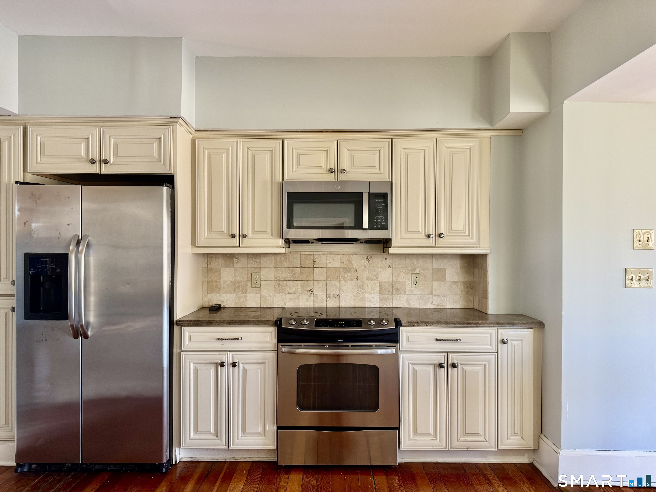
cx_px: 328
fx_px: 455
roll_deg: -0.4
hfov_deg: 71.6
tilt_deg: -0.6
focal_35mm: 24
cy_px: 246
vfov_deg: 56.8
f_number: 1.78
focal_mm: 6.76
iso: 160
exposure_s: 1/60
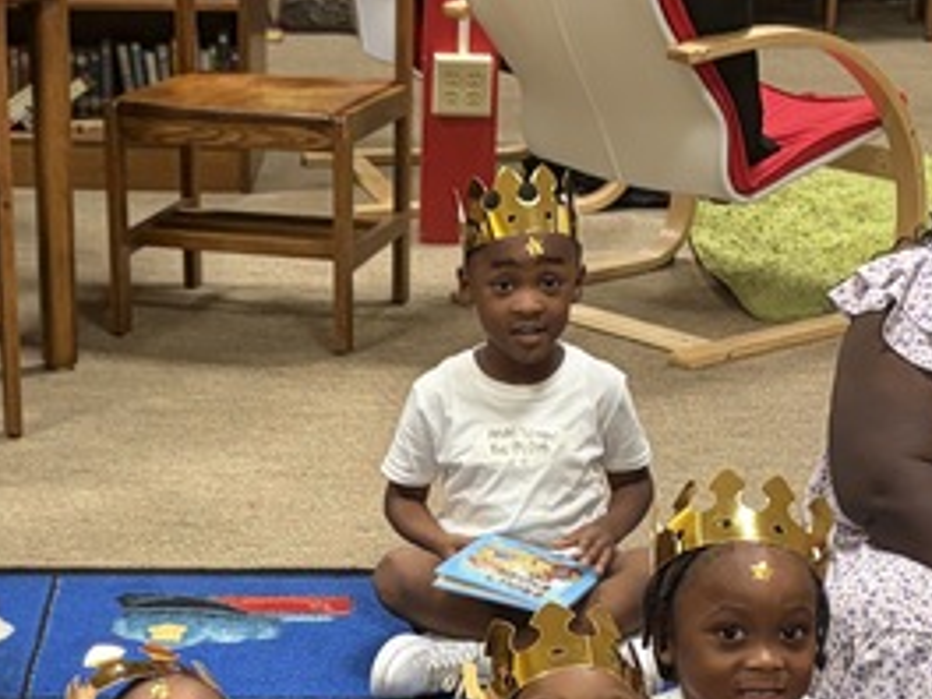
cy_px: 674
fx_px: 2719
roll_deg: -0.2
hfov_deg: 19.4
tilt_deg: -21.8
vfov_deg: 14.4
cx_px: 357
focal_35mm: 101
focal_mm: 5.96
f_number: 1.6
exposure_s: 1/60
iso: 320
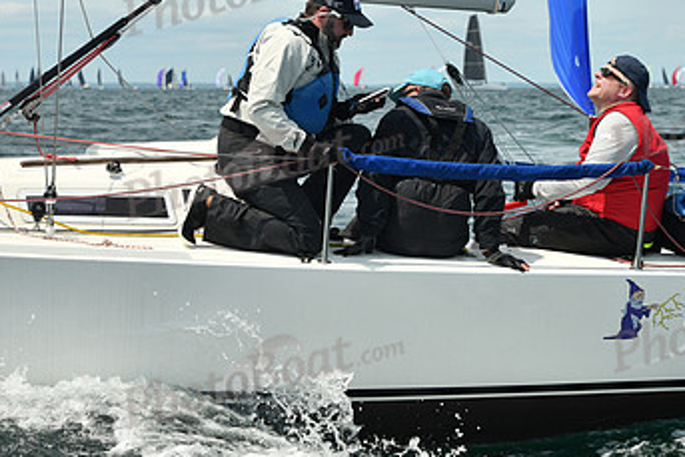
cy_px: 244
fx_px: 3217
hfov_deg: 12.1
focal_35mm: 169
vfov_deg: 8.1
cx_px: 509
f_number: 8
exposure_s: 1/1250
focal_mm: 100
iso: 320
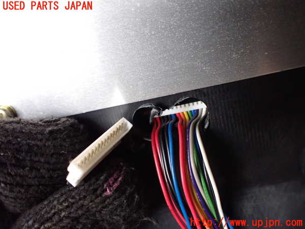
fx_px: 264
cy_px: 114
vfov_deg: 46.8
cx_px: 152
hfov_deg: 60.0
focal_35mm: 30
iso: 800
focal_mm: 5.4
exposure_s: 1/60
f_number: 2.3
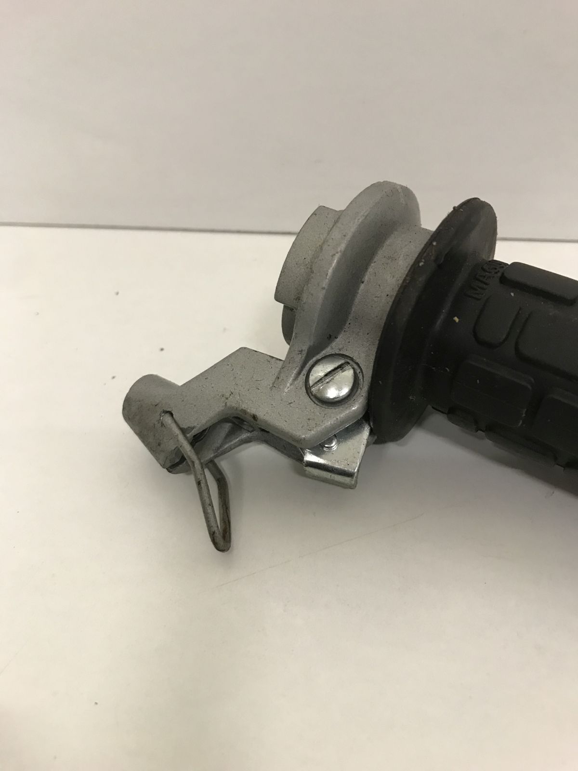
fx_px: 623
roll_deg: +7.1
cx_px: 289
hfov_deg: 49.7
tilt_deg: -43.3
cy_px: 386
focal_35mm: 28
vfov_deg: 63.4
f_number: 1.8
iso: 50
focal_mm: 3.99
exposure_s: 1/17
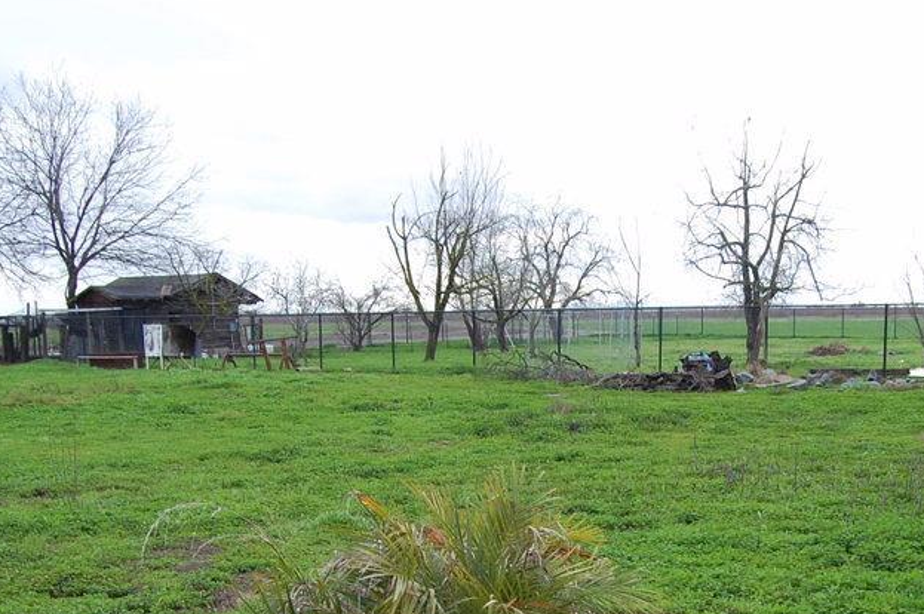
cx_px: 590
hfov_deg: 37.9
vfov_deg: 25.3
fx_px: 1333
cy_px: 534
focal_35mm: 52
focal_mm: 18
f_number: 6.3
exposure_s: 1/160
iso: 200
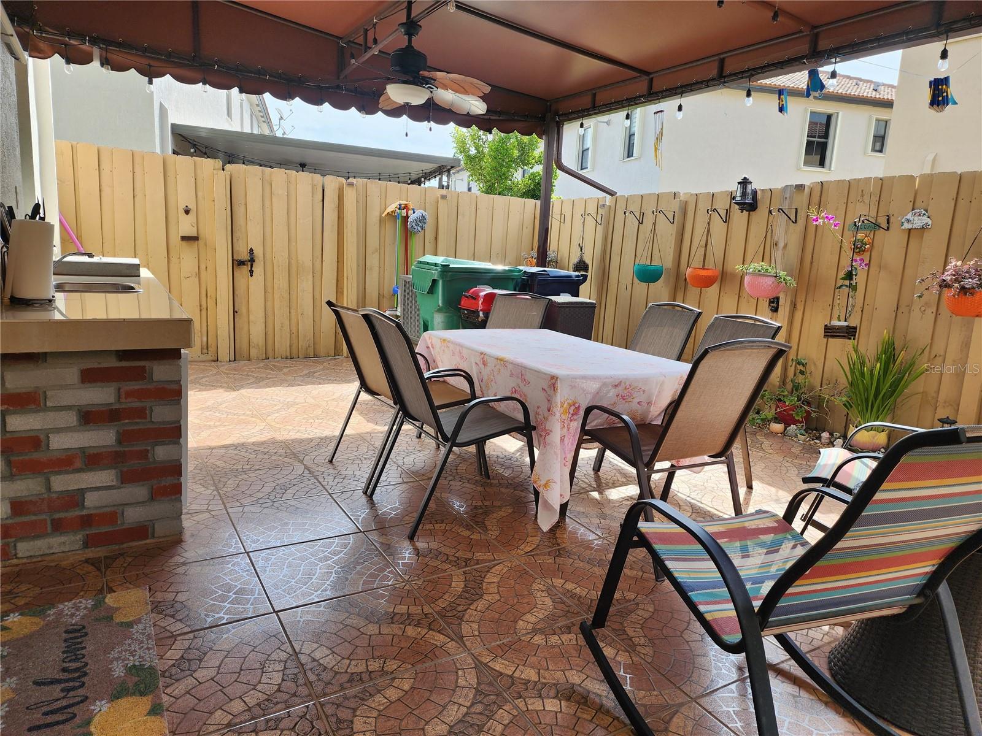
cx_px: 491
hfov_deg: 73.9
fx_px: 652
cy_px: 368
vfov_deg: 58.9
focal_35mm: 23
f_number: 1.8
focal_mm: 6.4
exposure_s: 1/268
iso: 12
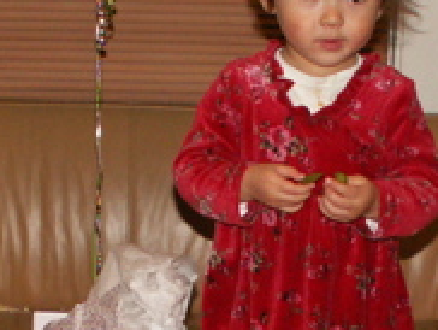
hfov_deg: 16.0
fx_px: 1558
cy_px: 356
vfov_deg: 11.9
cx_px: 202
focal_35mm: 123
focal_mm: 5.86
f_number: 2.8
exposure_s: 1/40
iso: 160
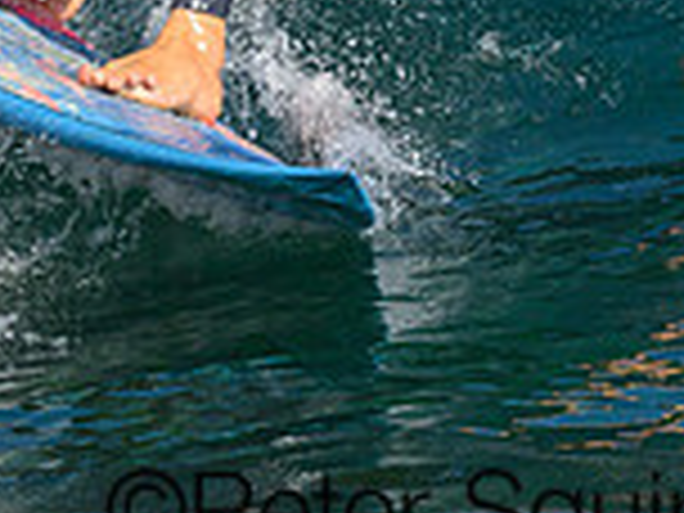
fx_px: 69989
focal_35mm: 3542
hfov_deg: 0.6
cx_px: 184
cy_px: -335
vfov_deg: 0.4
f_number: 6.3
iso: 450
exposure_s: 1/2000
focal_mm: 800
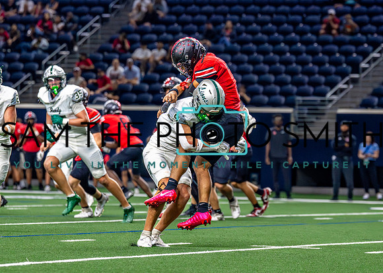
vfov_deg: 6.1
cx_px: 164
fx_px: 2549
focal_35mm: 234
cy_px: 114
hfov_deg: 8.6
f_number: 2.8
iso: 5000
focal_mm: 122
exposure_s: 1/2000
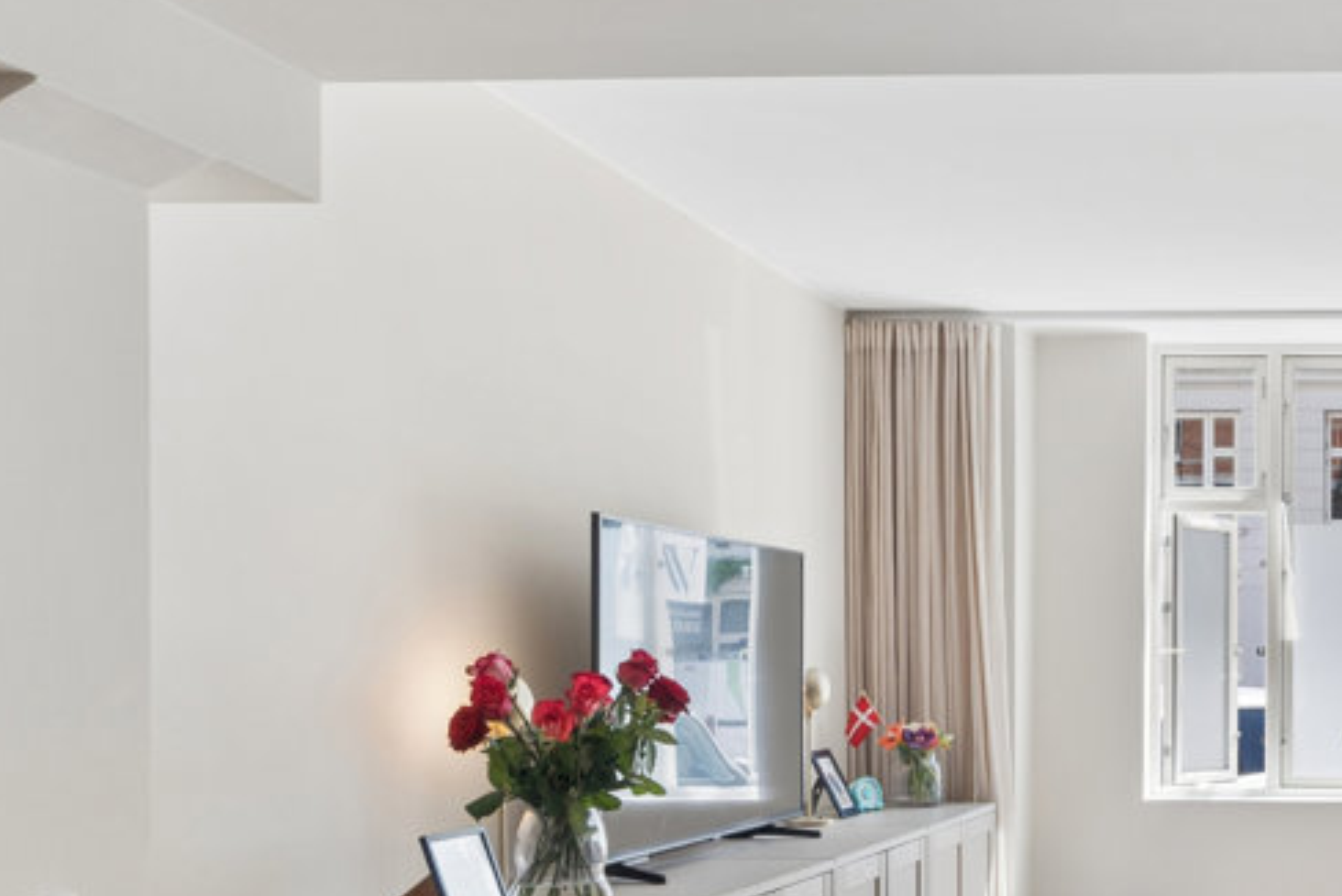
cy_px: 712
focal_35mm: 51
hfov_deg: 35.6
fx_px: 1907
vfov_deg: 26.0
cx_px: 1290
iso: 200
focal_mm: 15
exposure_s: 1/200
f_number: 8
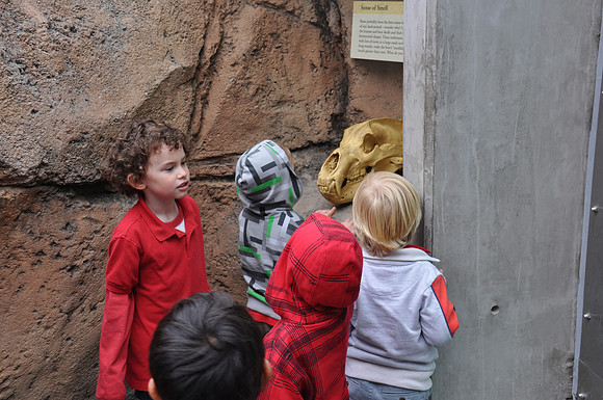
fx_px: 803
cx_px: 302
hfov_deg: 41.2
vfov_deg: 28.0
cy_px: 200
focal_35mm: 48
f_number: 7.1
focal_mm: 32
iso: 320
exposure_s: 1/200
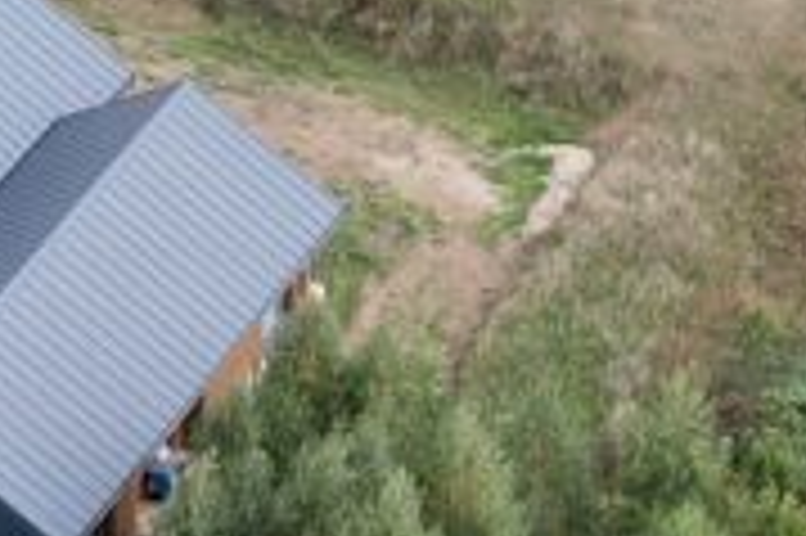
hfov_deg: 14.9
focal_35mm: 126
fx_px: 2818
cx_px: -459
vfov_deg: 10.8
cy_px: -11
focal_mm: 8.38
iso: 100
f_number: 2.8
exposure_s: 1/500
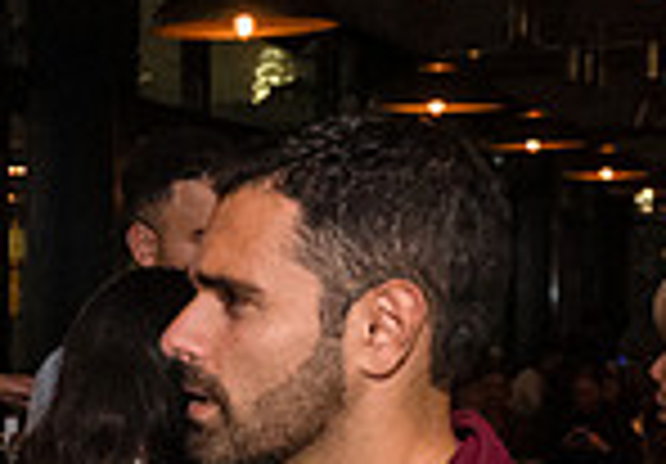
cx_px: -316
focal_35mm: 105
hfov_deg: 17.4
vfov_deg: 13.3
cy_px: 422
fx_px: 1969
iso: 12800
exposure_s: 1/320
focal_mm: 24
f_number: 3.5
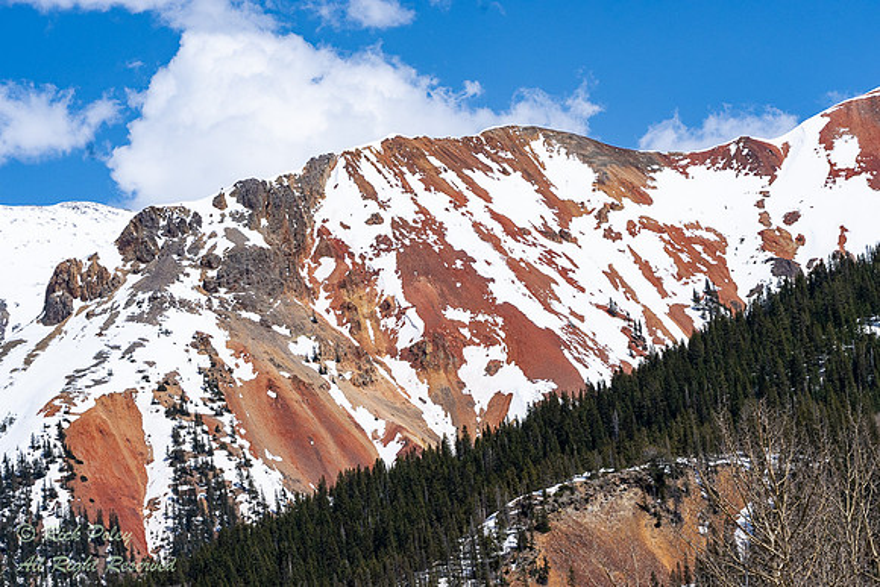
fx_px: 4107
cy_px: 294
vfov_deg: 8.2
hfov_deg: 12.2
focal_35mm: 168
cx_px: 440
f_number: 11
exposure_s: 1/1600
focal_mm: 168
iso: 500
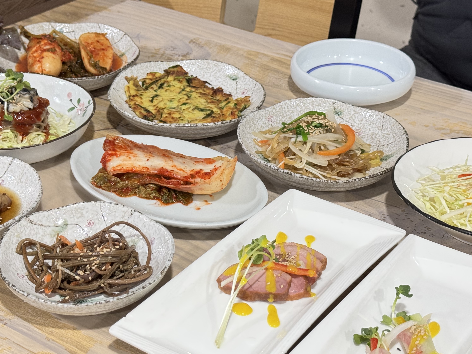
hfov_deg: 29.8
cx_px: 207
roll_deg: -1.5
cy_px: 196
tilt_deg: -32.4
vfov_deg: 22.6
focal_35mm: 65
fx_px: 886
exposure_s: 1/40
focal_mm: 6.76
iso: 200
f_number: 1.78
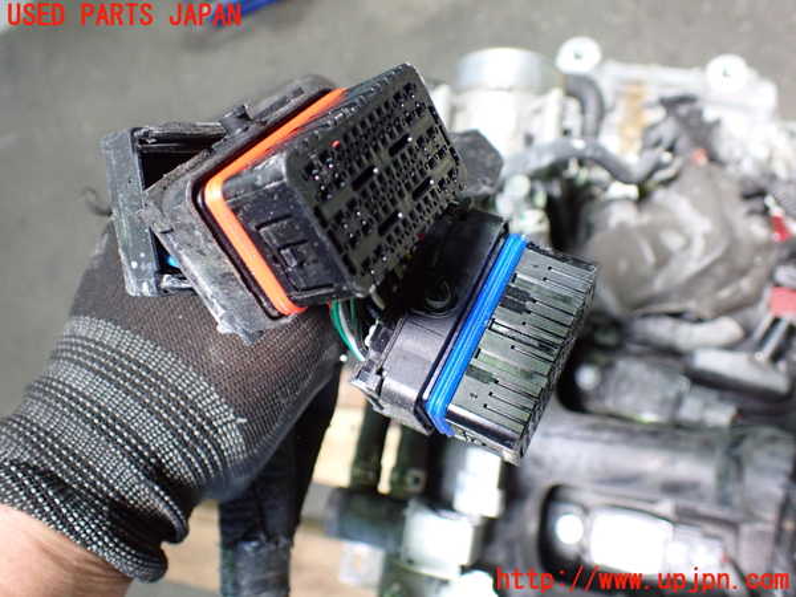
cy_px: 298
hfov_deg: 60.0
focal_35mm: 30
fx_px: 690
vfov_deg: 46.8
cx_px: 398
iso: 640
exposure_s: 1/125
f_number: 2.3
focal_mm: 5.4
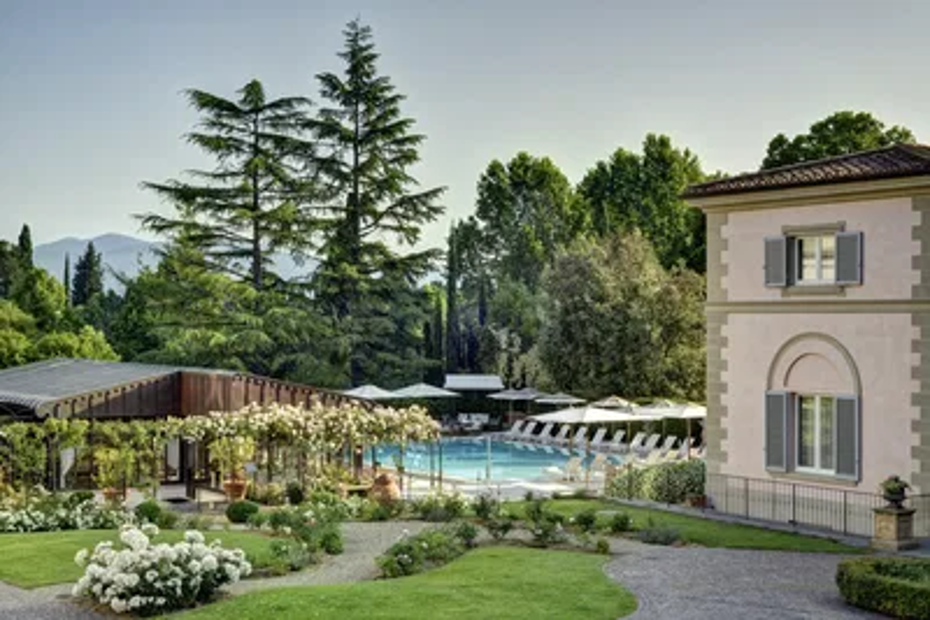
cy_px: 310
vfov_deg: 27.0
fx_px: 1292
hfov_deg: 39.6
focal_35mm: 50
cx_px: 465
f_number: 13
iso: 200
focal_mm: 50
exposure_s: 1/60
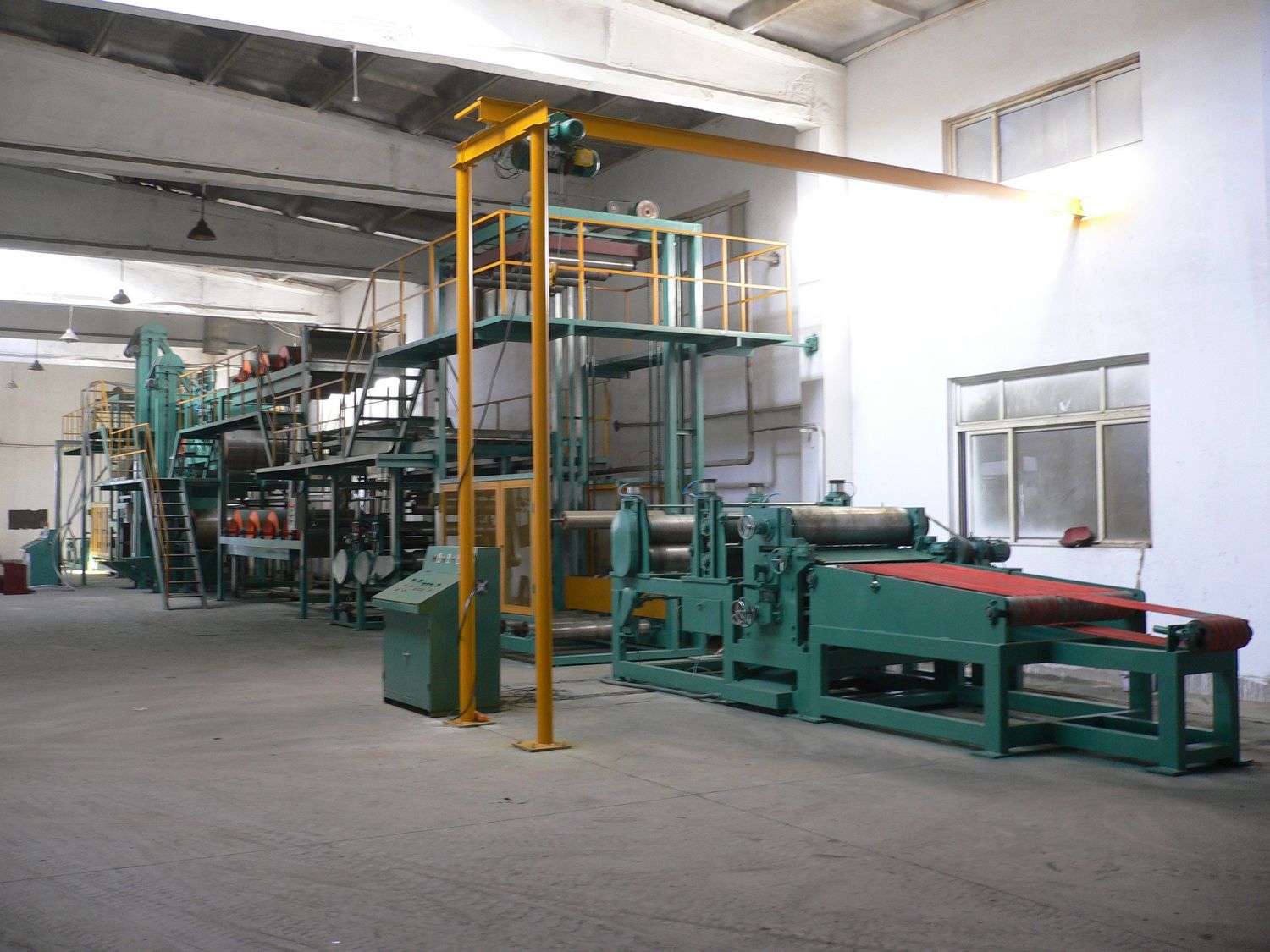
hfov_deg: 52.6
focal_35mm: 35
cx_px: 635
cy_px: 476
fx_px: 1284
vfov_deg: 40.7
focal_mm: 5.8
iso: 100
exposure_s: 1/20
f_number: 2.8
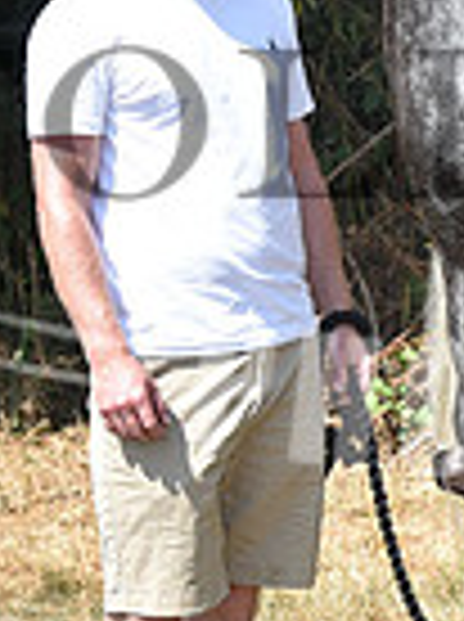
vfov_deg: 7.0
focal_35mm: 283
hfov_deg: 5.2
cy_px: 70
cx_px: 743
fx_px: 5074
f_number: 7.1
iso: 800
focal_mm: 70
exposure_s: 1/1250
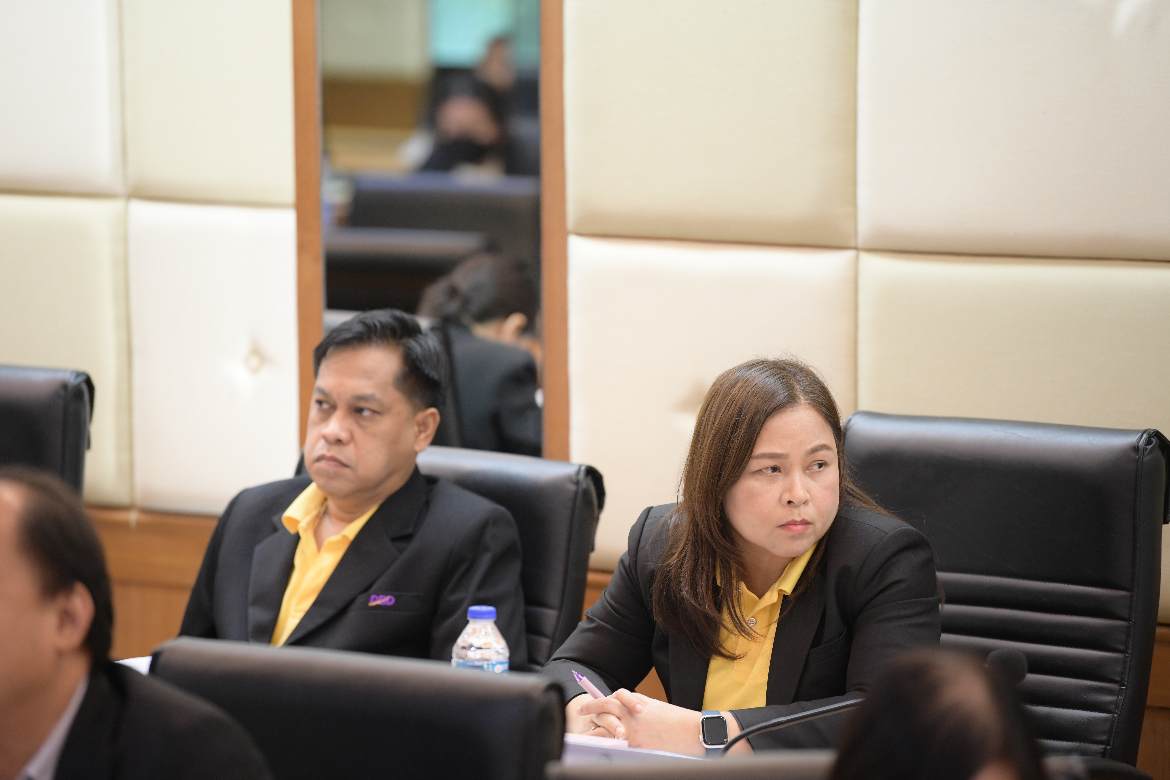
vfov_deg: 7.8
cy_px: 390
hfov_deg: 11.7
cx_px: 585
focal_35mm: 175
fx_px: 5687
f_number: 2.8
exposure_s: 1/125
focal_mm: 175
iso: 1600
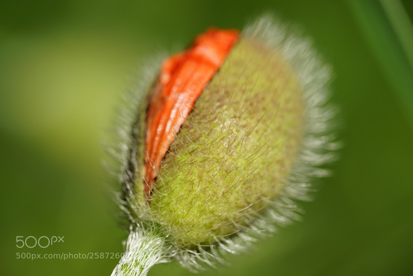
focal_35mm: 90
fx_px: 1033
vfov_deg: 15.2
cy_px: 138
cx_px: 206
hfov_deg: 22.6
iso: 160
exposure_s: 1/640
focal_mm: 90
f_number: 4.5
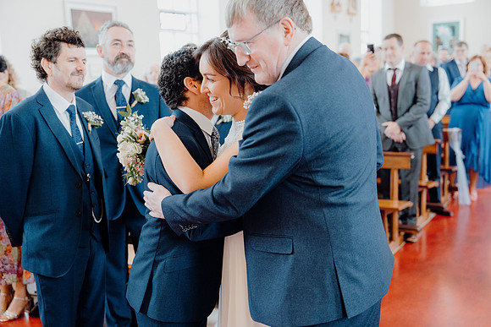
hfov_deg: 46.4
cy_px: 164
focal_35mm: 42
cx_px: 246
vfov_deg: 31.9
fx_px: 573
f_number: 2.8
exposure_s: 1/200
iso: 2500
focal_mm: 42
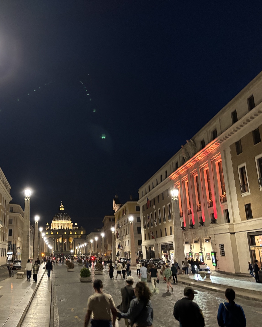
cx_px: 66
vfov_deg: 52.9
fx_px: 330
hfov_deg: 42.1
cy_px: 163
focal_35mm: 34
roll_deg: +0.3
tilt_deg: +14.8
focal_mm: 5.96
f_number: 1.6
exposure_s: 1/25
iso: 500
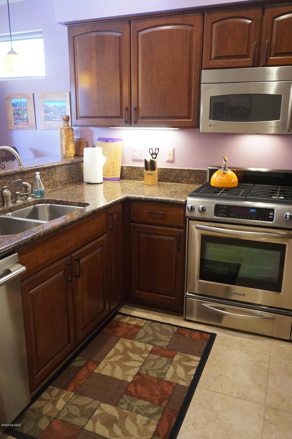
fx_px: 365
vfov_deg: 62.0
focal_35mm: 30
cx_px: 146
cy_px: 220
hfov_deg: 43.6
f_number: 4
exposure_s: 1/60
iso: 2000
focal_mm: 20
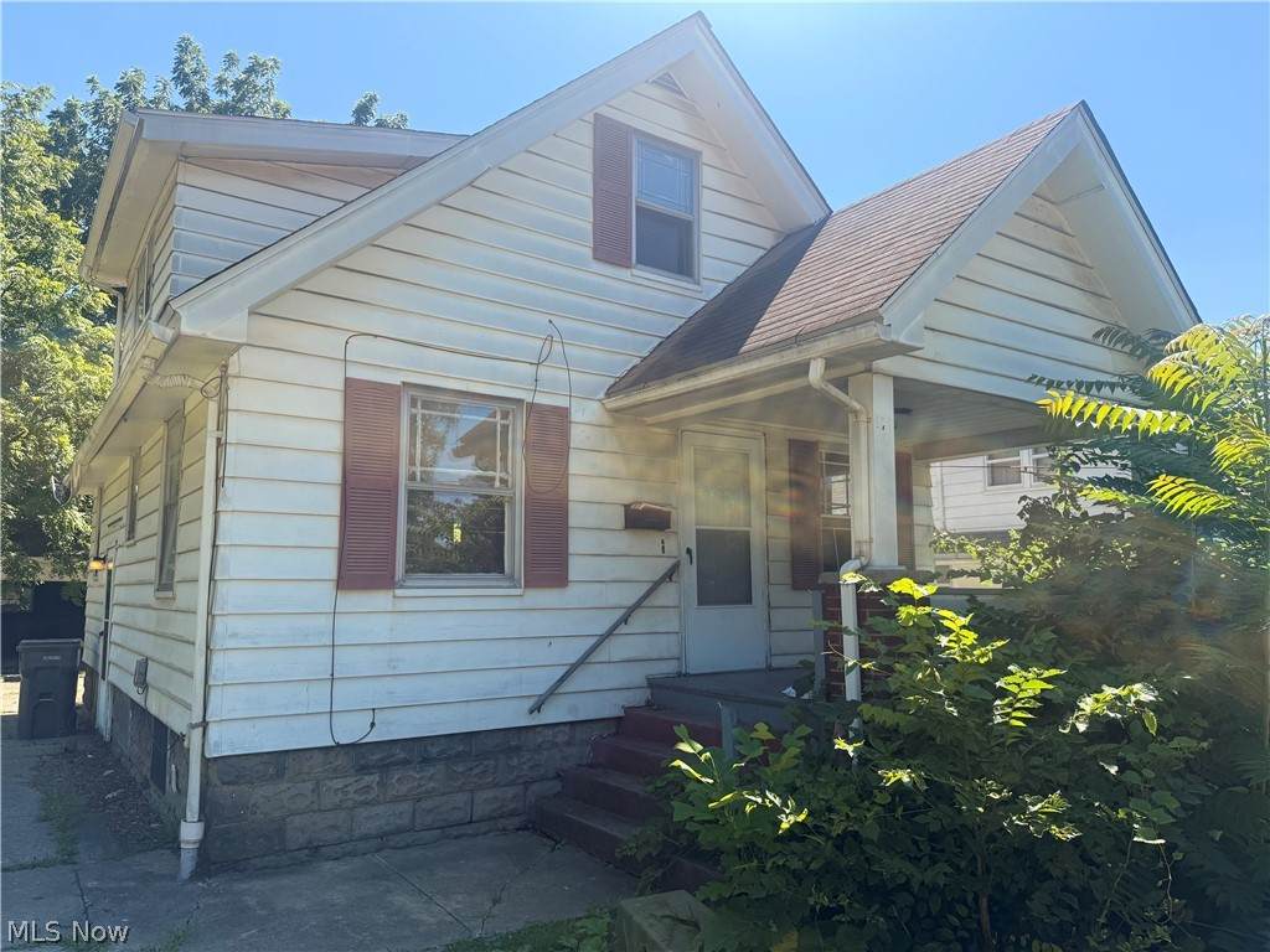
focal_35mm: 24
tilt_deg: +7.3
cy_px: 476
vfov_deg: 56.8
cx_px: 635
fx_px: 881
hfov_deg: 71.6
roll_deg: -0.1
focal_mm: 6.76
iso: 100
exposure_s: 1/2611
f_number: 1.78
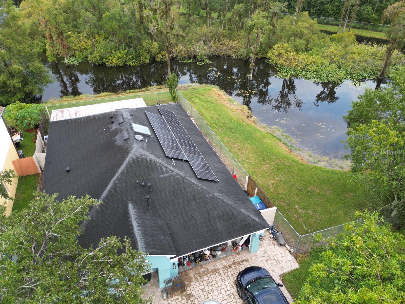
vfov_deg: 56.8
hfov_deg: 71.6
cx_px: 202
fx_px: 281
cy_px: 152
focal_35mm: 24
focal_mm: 6.72
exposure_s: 1/100
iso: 100
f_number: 1.7
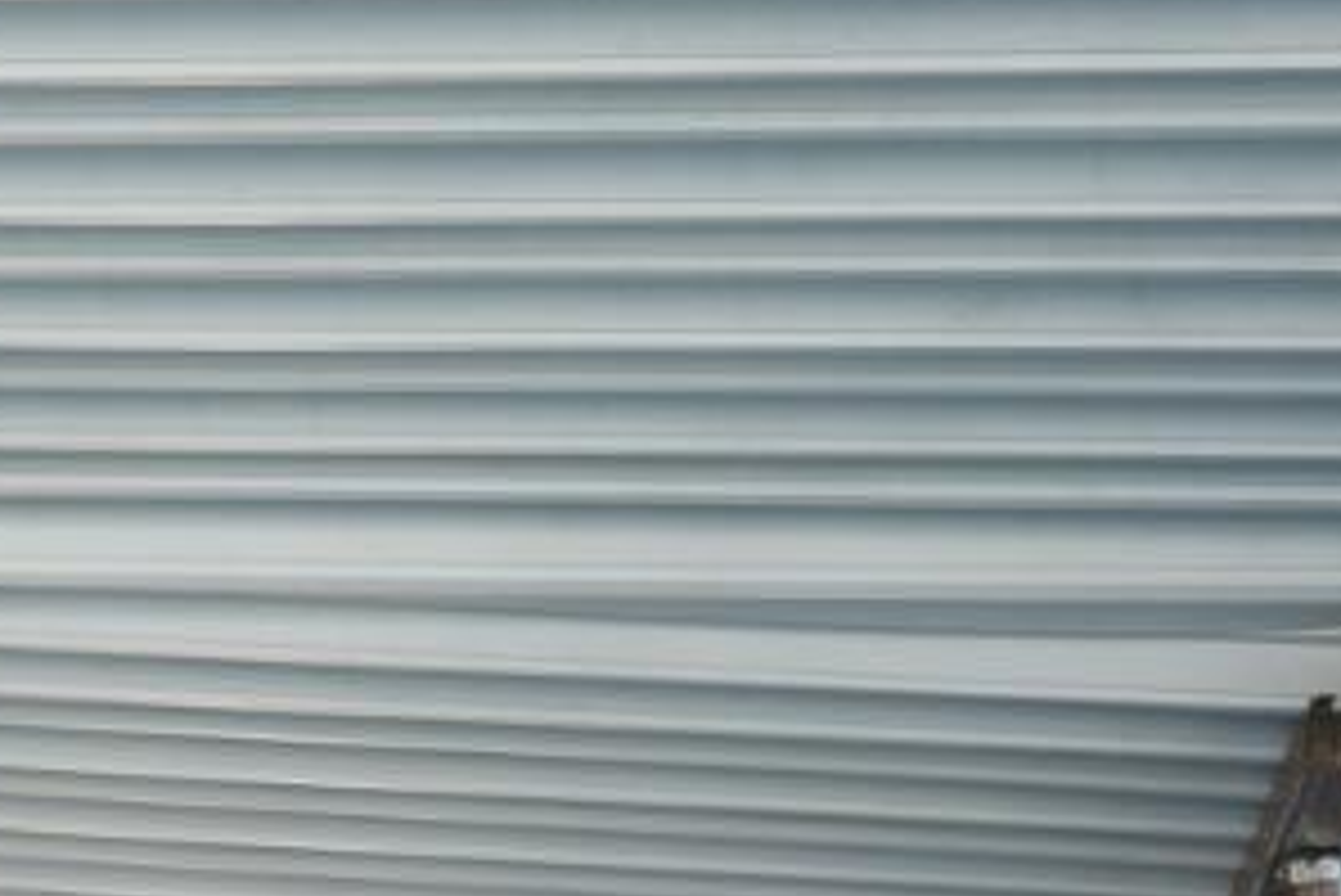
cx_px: -1804
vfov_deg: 7.5
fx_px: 6559
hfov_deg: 10.2
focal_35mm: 176
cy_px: 1896
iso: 160
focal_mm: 23
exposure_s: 1/60
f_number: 2.8
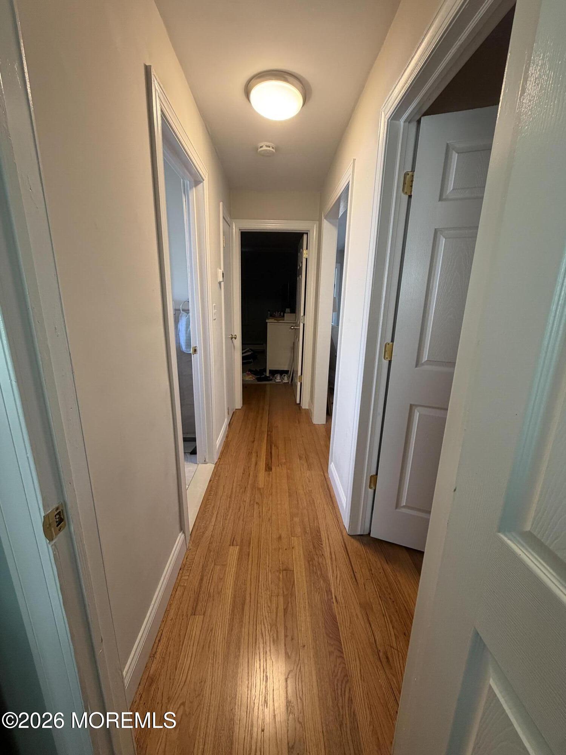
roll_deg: -1.4
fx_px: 305
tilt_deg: -14.2
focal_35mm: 14
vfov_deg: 102.1
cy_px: 378
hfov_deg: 85.7
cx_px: 283
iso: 250
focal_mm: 2.22
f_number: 2.2
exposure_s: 1/60
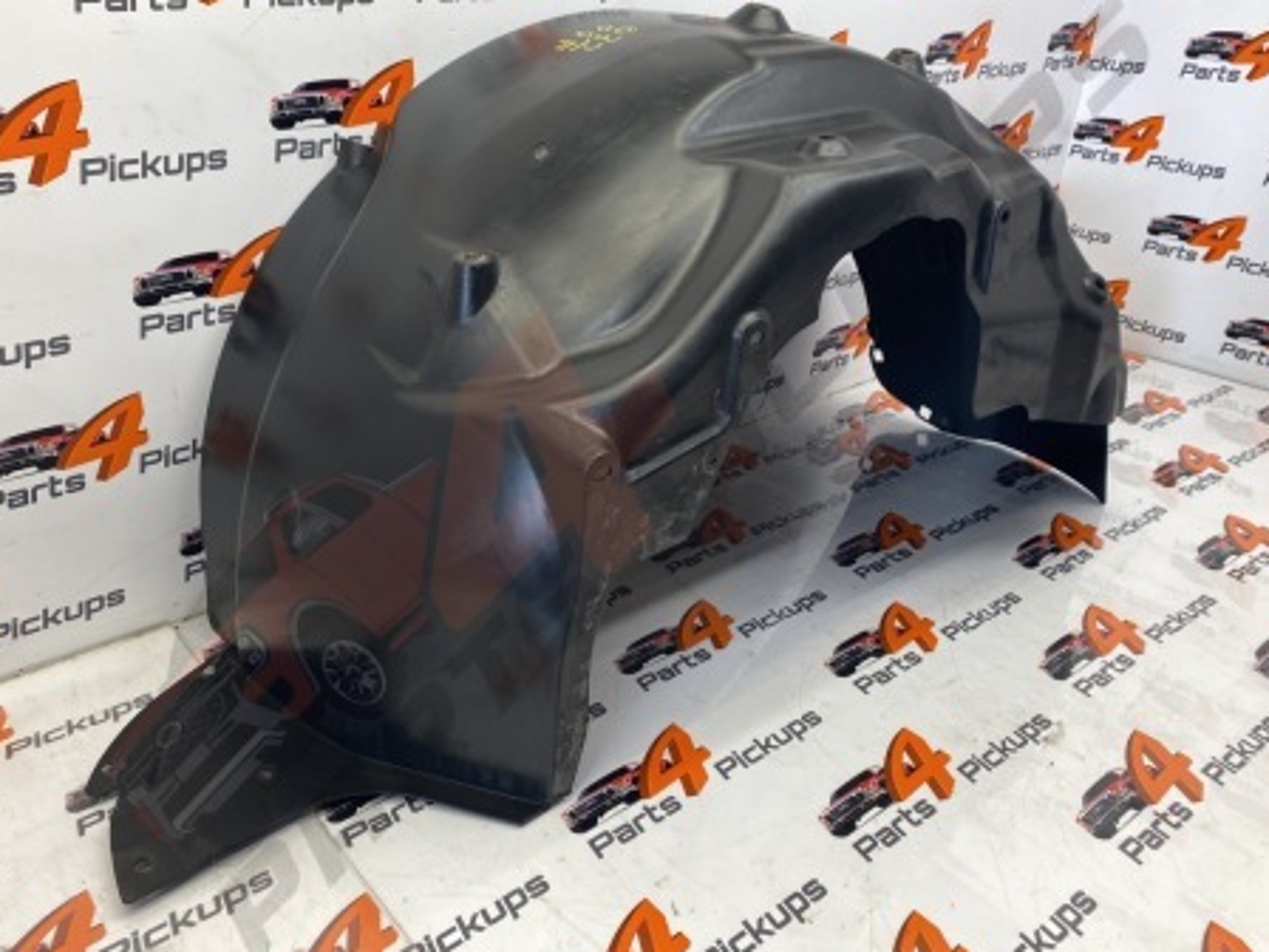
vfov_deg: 48.2
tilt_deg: -23.5
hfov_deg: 61.7
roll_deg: -0.5
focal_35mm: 29
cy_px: 463
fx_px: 1063
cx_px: 632
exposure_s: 1/100
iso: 40
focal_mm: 4.25
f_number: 1.8
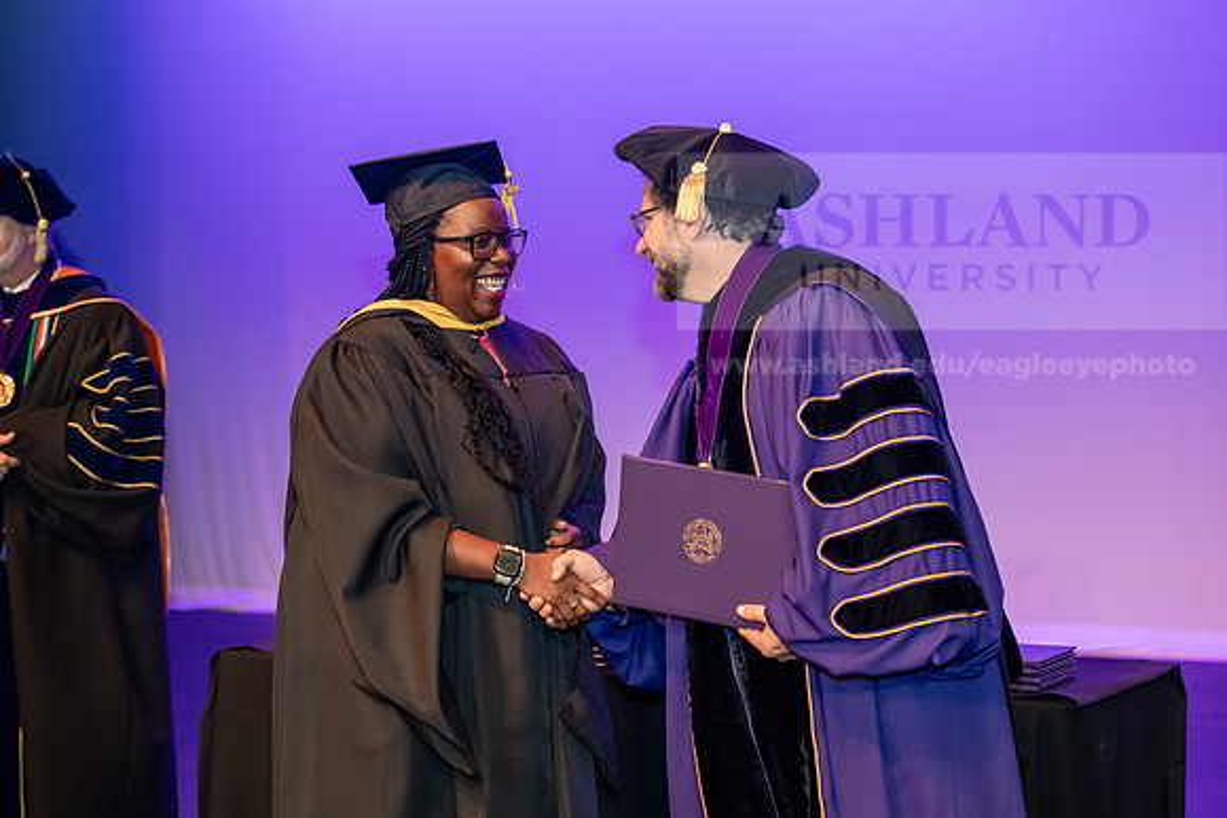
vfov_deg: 19.5
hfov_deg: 28.8
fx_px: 2386
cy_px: 409
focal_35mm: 70
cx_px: 614
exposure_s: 1/200
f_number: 4
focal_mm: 70
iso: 3200
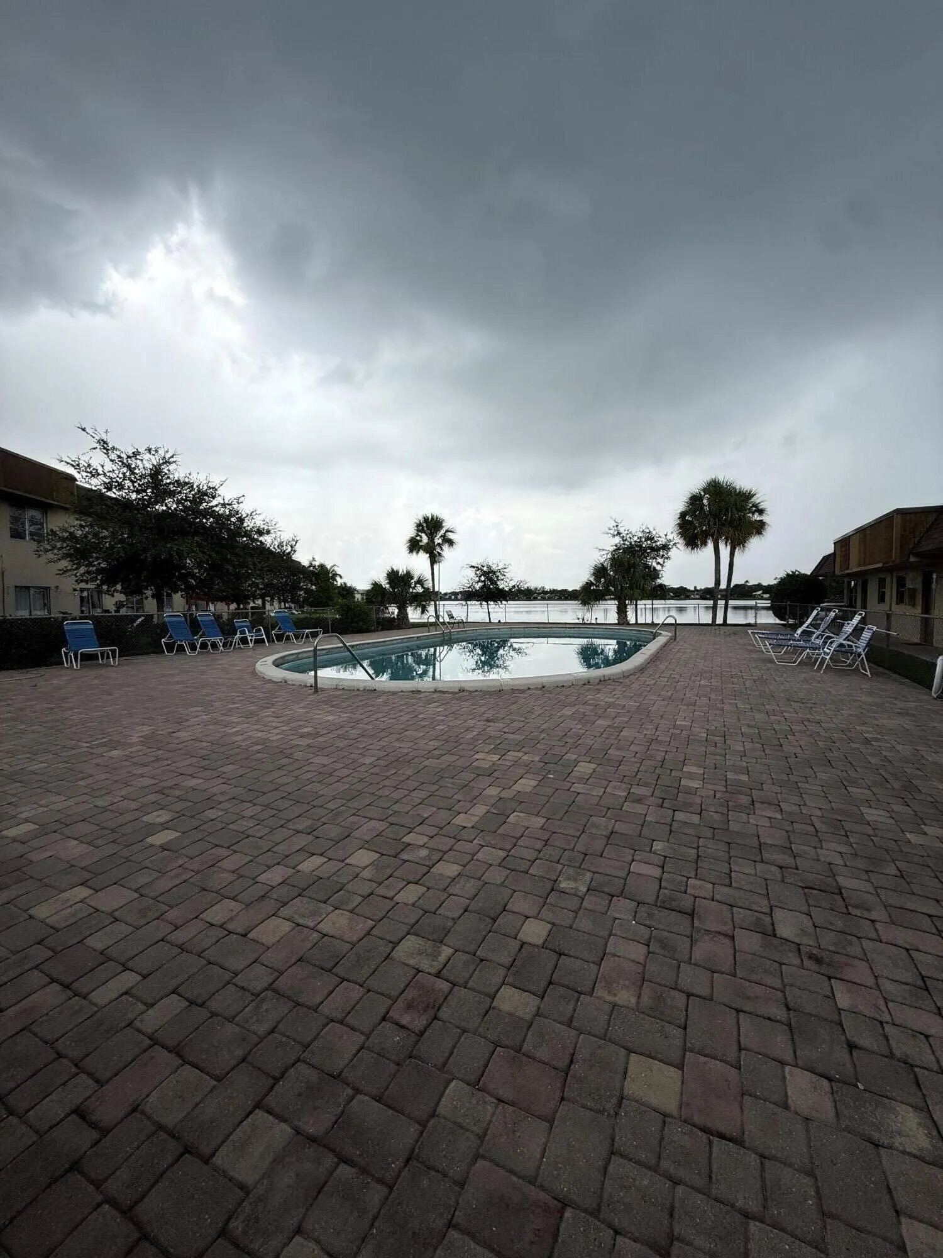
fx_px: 509
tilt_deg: -2.1
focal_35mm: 14
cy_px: 629
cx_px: 472
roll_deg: +0.7
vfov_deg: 102.1
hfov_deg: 85.7
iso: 50
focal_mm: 2.22
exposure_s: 1/955
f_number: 2.2
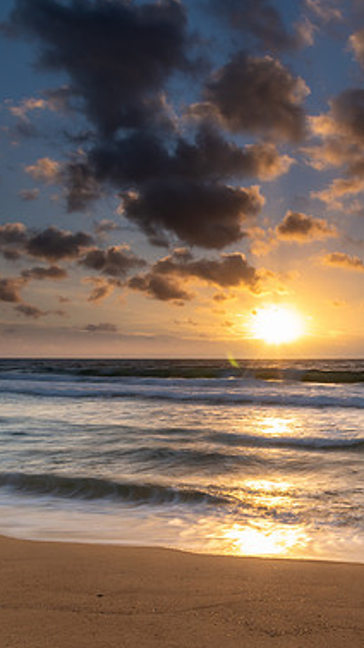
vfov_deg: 51.6
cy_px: 326
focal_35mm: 39
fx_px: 669
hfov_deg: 29.5
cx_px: 309
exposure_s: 1/2
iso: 31
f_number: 18
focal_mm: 24
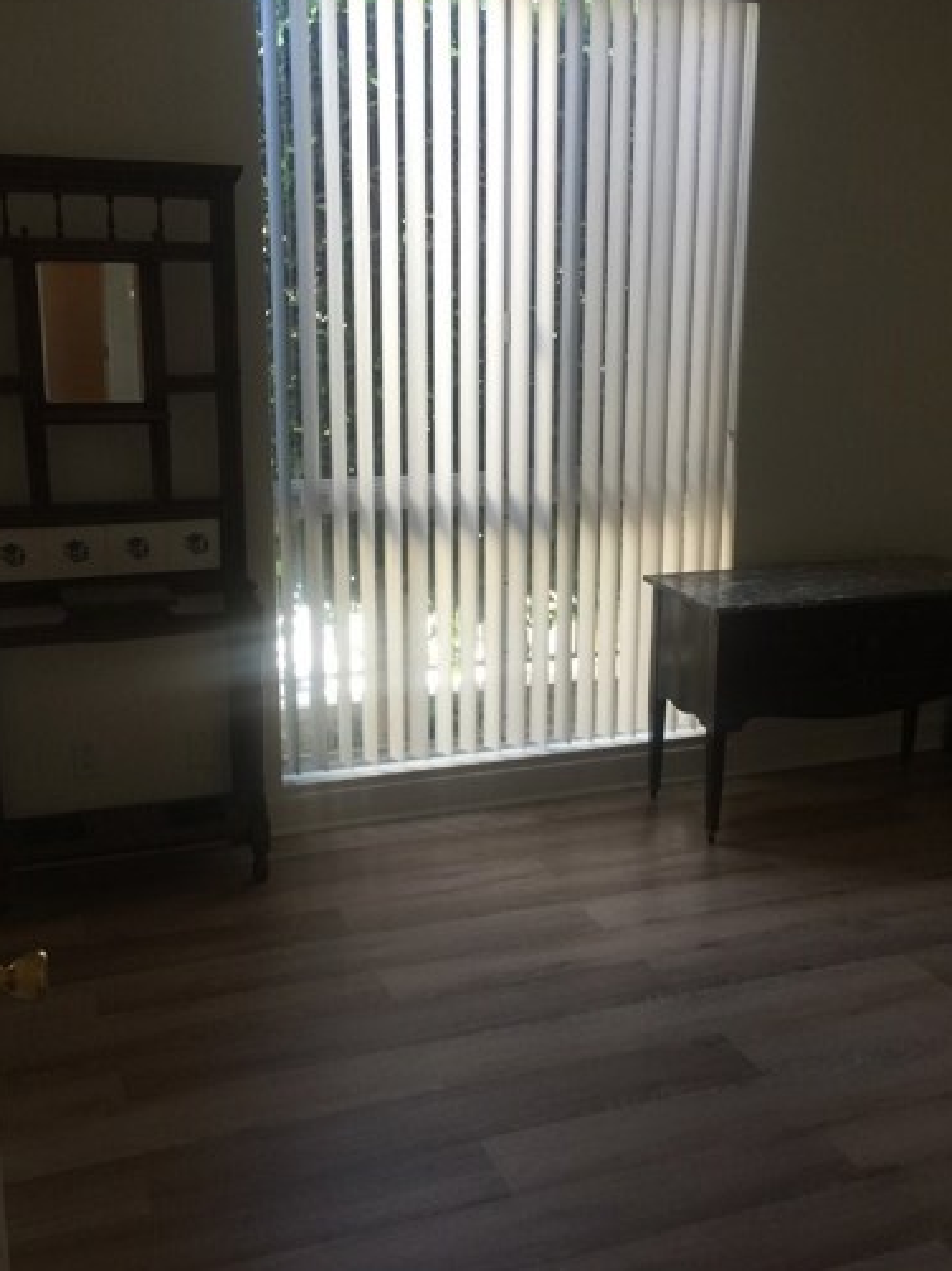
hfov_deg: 38.6
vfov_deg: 50.1
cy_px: 610
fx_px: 1358
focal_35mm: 37
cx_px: 519
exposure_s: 1/30
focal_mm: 4.15
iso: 40
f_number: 2.2
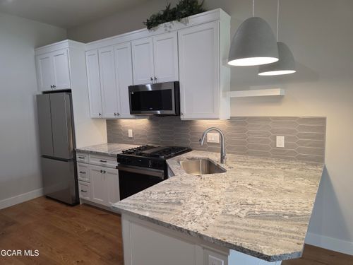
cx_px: 176
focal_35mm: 23
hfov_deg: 73.9
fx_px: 235
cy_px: 132
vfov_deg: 58.9
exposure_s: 1/120
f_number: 1.7
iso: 250
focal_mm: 6.3
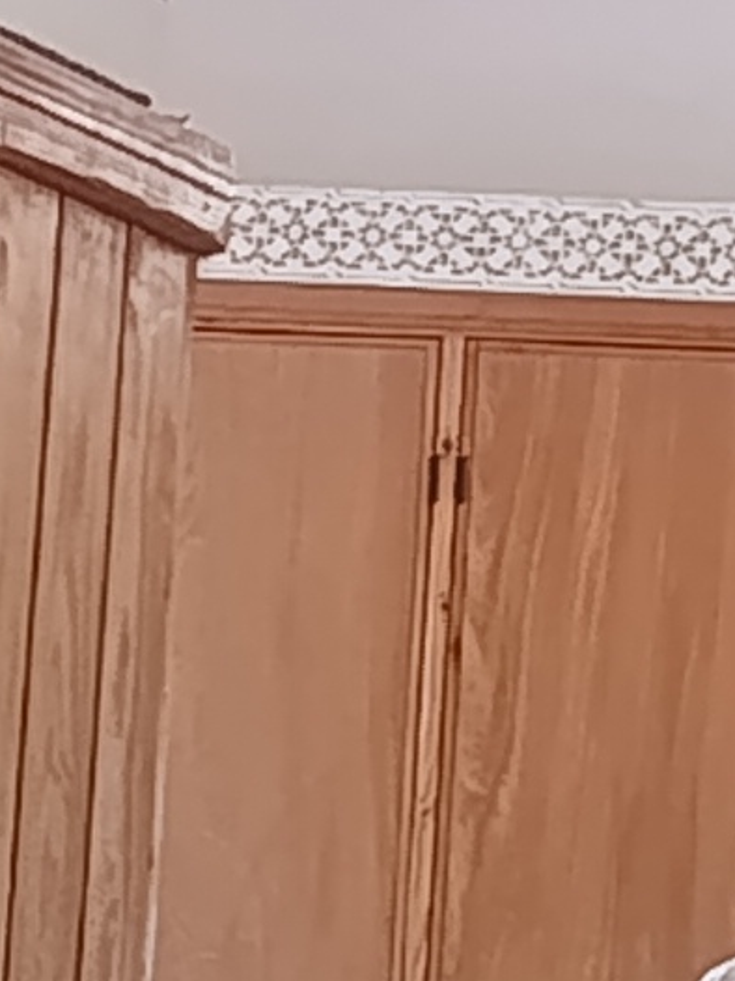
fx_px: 7707
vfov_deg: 7.2
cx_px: 3339
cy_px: 1043
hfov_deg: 4.8
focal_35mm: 272
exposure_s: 1/100
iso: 800
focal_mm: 6.14
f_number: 1.6
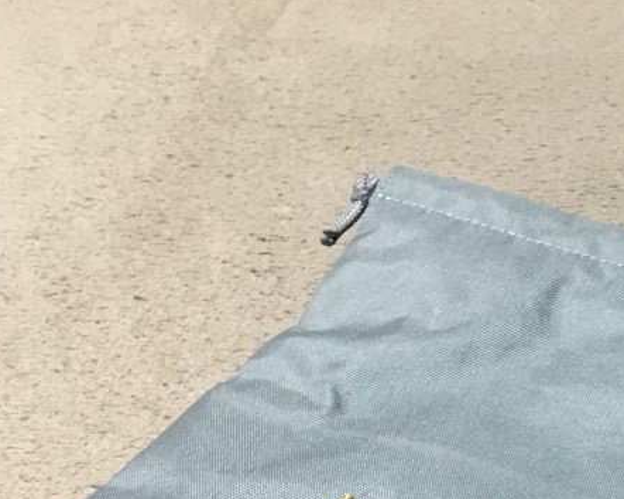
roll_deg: +2.9
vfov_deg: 17.4
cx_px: 752
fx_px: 1513
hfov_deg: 21.6
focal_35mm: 82
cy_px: 674
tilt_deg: -42.8
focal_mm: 4.15
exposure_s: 1/4
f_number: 2.2
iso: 125
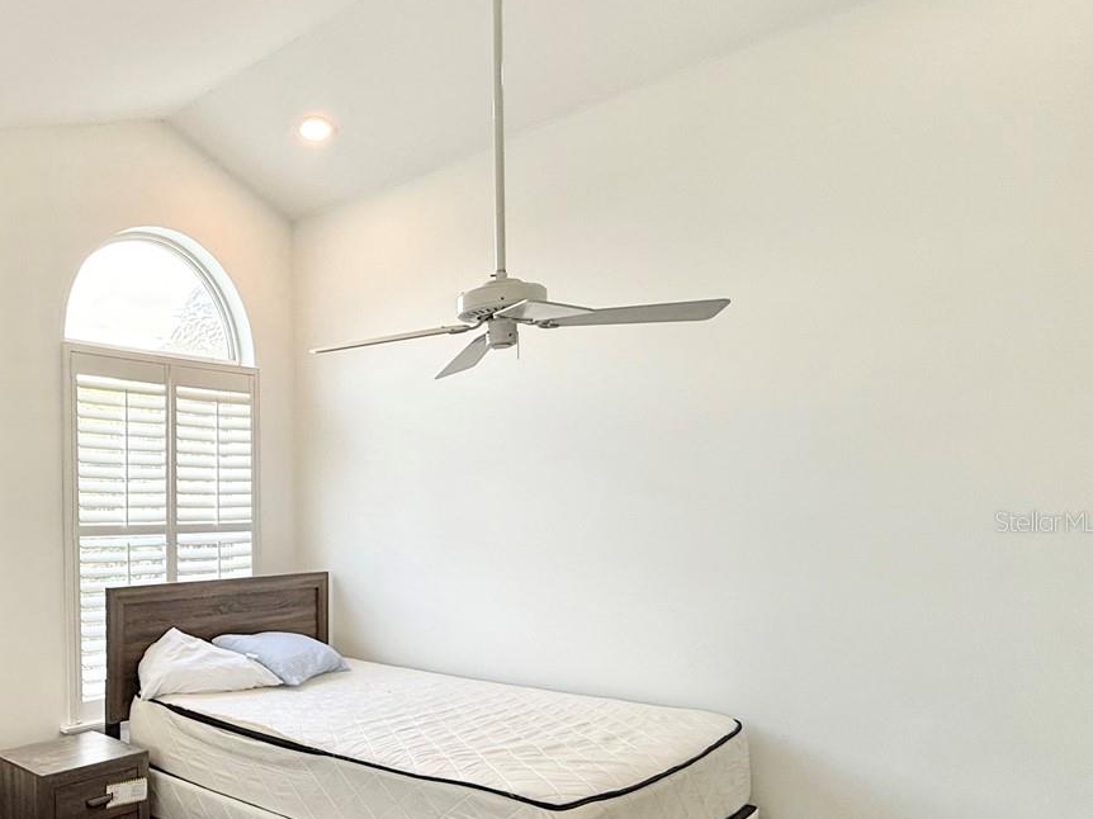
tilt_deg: +0.6
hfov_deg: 57.4
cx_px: 100
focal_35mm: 26
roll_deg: +0.9
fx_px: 821
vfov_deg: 52.4
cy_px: 521
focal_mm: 2.22
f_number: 2.2
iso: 64
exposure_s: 1/138
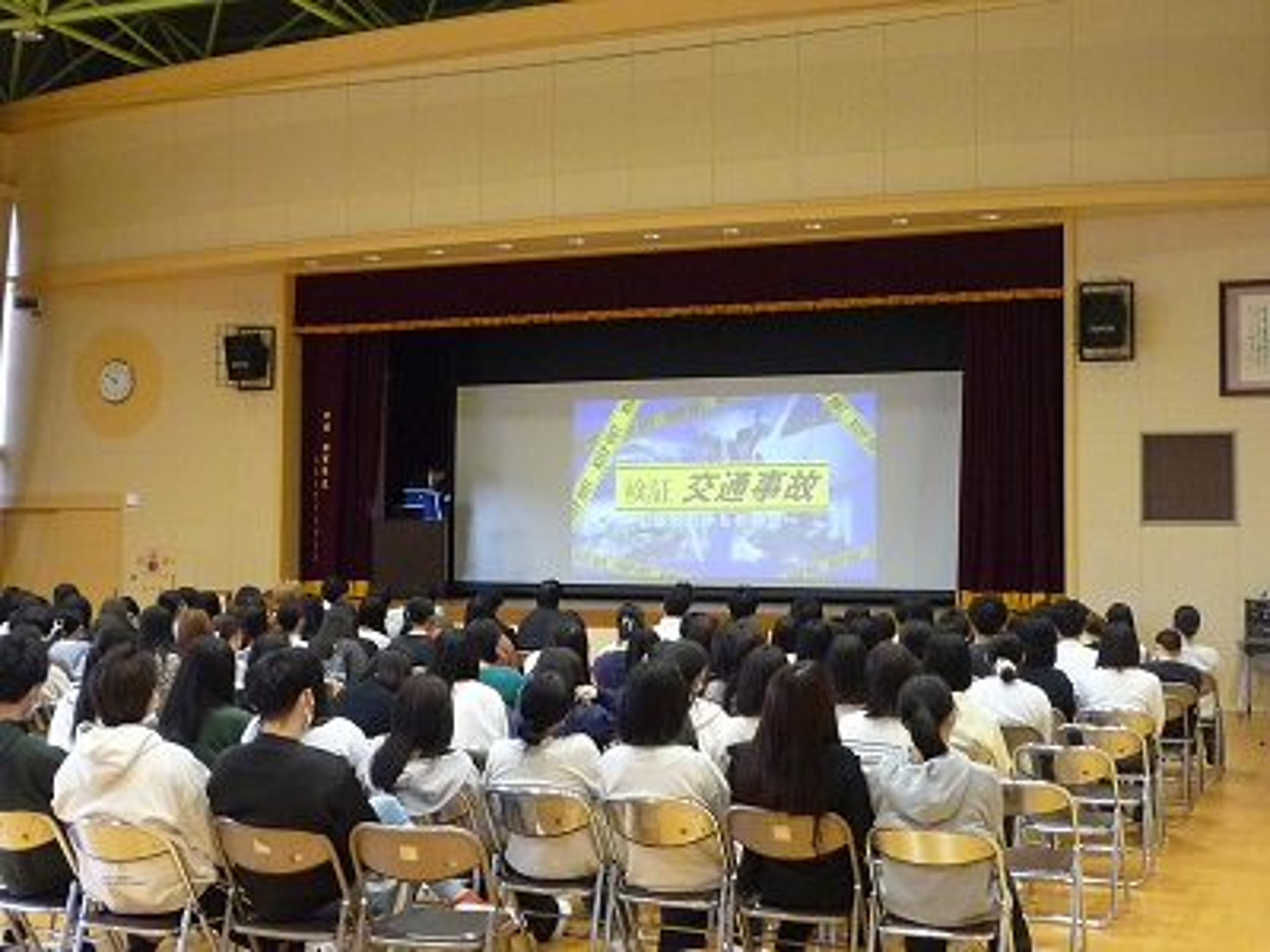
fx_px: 1724
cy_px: 476
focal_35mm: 47
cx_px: 635
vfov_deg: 30.9
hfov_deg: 40.4
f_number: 2.9
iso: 320
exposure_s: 1/30
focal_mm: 4.7
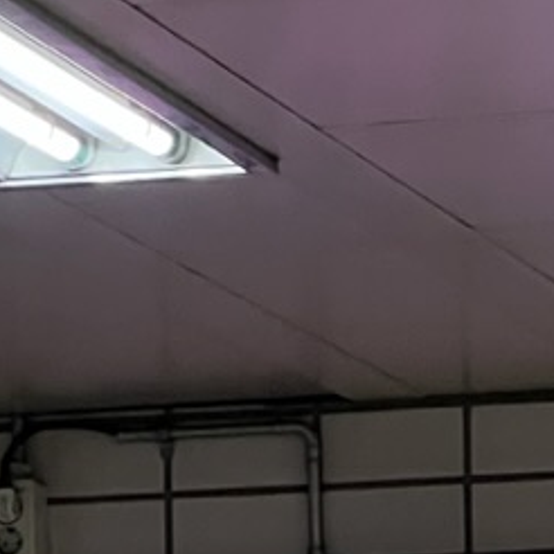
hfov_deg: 4.9
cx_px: 318
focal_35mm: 354
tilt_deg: +0.6
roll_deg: +0.0
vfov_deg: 4.8
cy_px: 1331
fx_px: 6410
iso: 320
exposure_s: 1/120
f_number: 2.8
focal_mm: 9
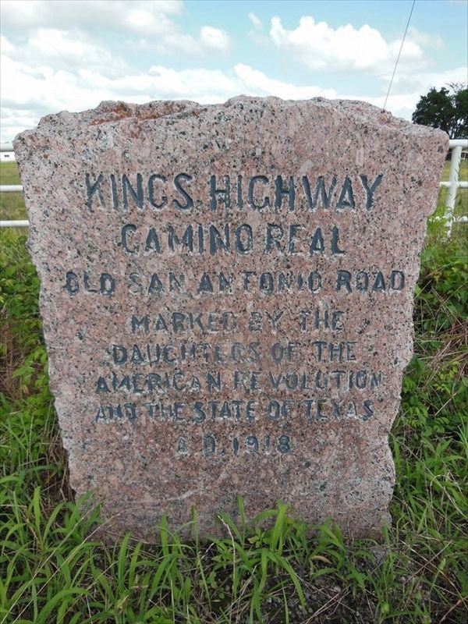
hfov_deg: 54.9
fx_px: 451
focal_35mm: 25
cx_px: 234
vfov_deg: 69.4
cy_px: 312
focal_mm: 4.5
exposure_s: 1/640
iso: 125
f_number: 3.5
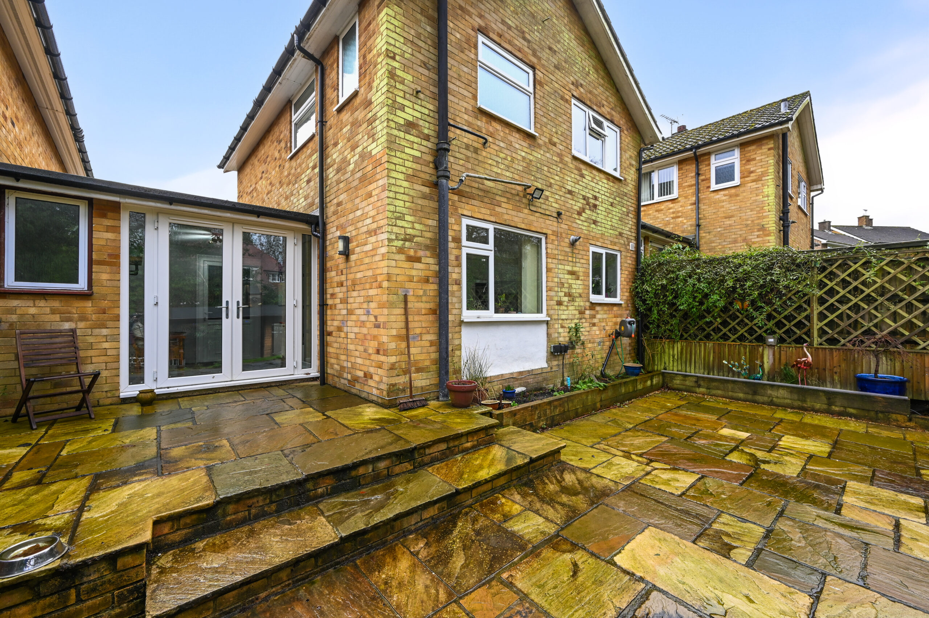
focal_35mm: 14
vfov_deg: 81.1
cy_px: 309
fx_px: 361
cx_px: 464
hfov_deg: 104.3
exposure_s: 1/30
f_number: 8
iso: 250
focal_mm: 14
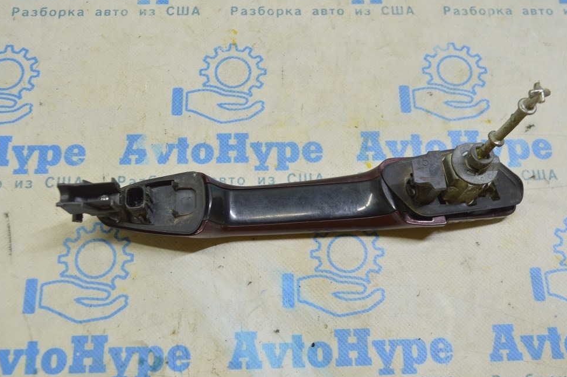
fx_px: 622
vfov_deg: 33.7
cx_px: 286
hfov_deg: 49.0
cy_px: 189
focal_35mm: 40
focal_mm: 25
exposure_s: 1/25
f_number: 5.6
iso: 400
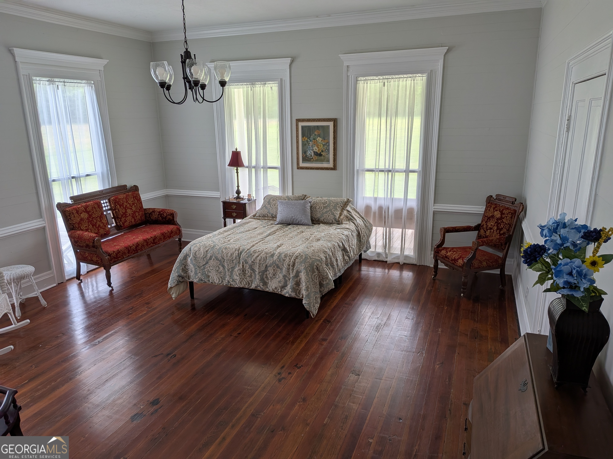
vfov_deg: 56.8
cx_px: 306
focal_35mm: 24
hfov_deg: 71.6
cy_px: 230
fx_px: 425
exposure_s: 1/114
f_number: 1.7
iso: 29
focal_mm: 4.53
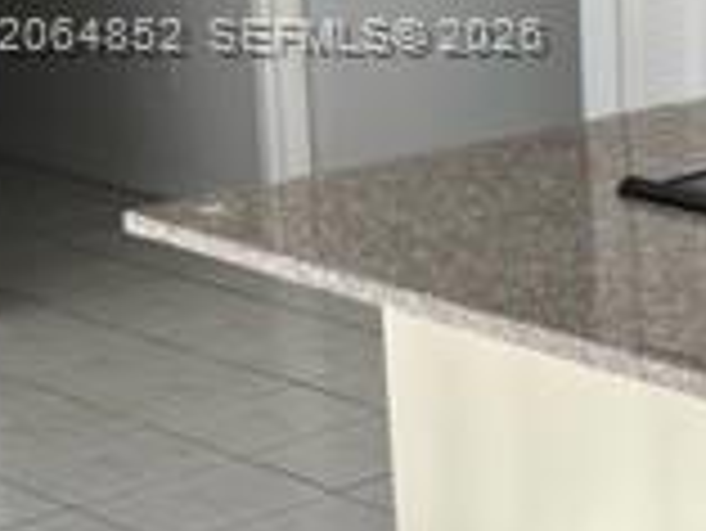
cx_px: 1367
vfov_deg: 13.8
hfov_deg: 15.3
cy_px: 36
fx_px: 2164
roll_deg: -0.6
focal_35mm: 106
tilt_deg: -10.4
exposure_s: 1/375
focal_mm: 5.7
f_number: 1.5
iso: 50
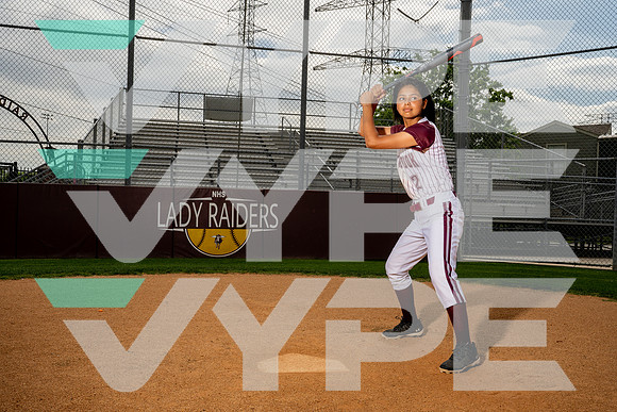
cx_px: 308
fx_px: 617
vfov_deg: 36.9
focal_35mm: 36
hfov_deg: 53.1
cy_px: 206
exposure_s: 1/250
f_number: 16
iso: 100
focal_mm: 36
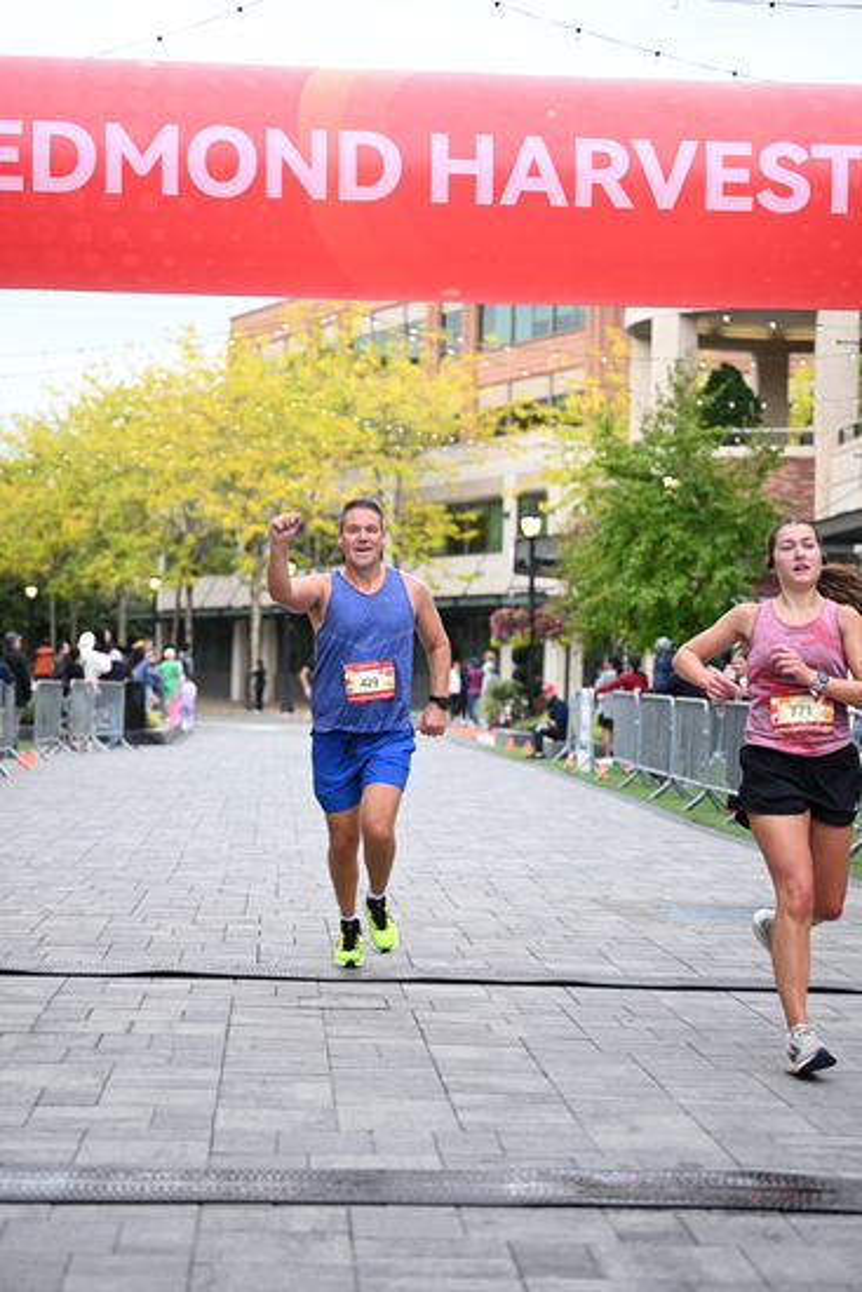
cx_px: 431
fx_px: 2512
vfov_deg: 28.8
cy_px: 646
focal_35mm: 70
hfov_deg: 19.5
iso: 1000
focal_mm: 70
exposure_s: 1/1600
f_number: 2.8
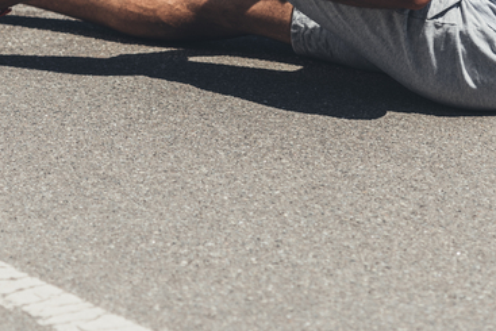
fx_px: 3832
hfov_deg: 7.4
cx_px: 148
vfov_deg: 4.9
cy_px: 10
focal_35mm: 278
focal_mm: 102
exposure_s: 1/1250
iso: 80
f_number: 3.5
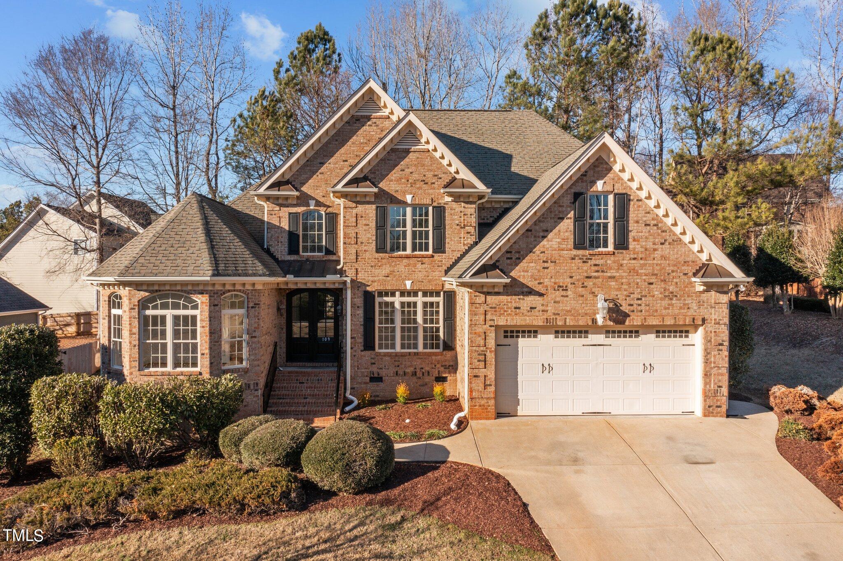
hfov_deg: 65.5
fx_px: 655
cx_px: 422
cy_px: 280
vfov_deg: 46.4
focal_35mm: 28
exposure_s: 1/320
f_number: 5.6
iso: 100
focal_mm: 10.26
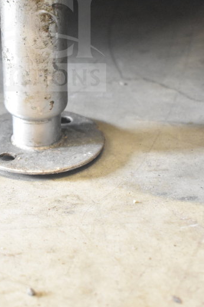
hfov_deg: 16.5
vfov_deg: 24.3
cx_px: 40
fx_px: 697
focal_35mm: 82
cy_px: 45
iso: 4500
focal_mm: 31
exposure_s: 1/50
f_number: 4.2
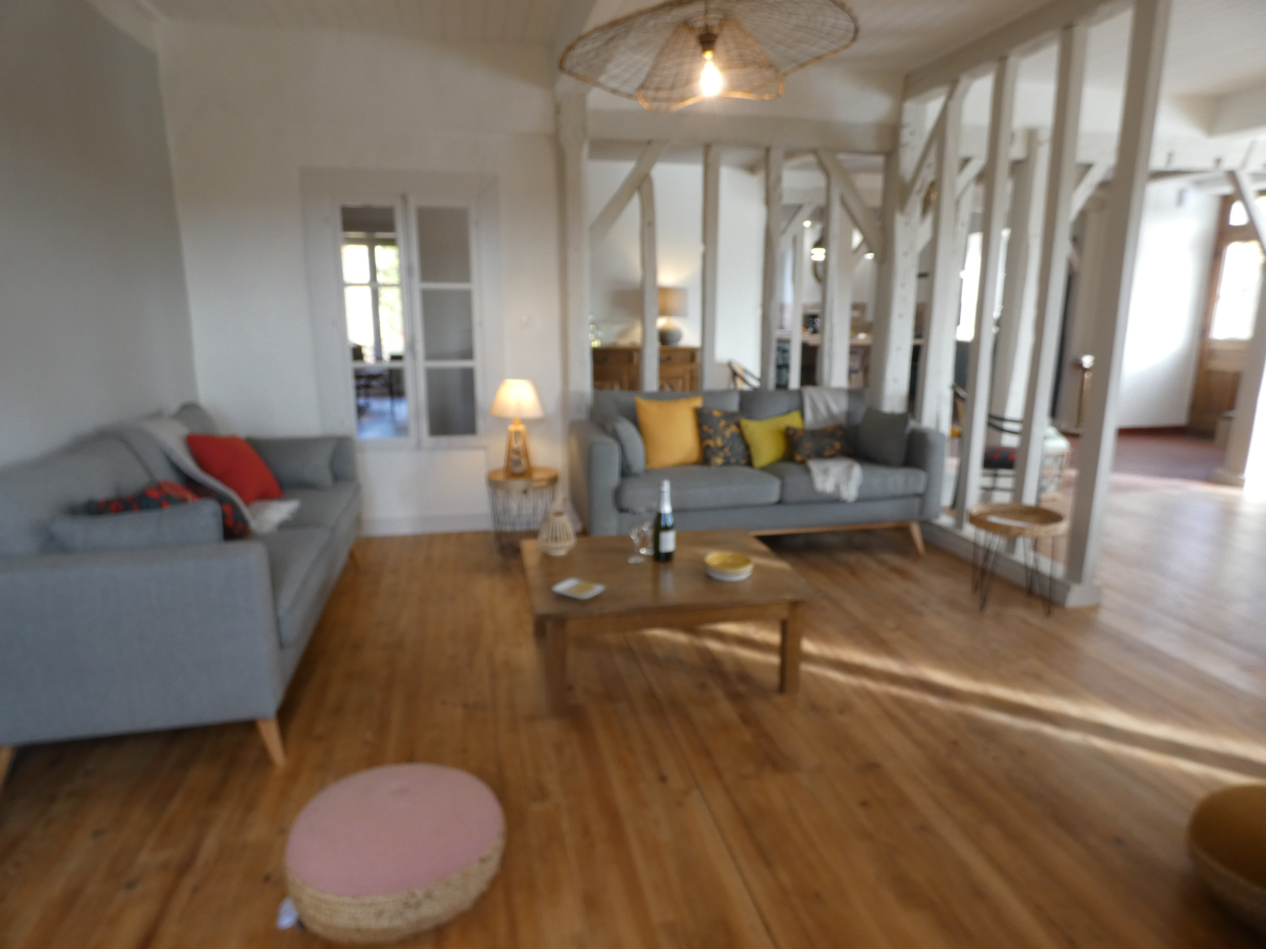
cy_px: 474
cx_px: 633
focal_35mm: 20
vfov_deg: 66.0
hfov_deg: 81.7
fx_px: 731
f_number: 2.8
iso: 160
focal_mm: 3.6
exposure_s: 1/60
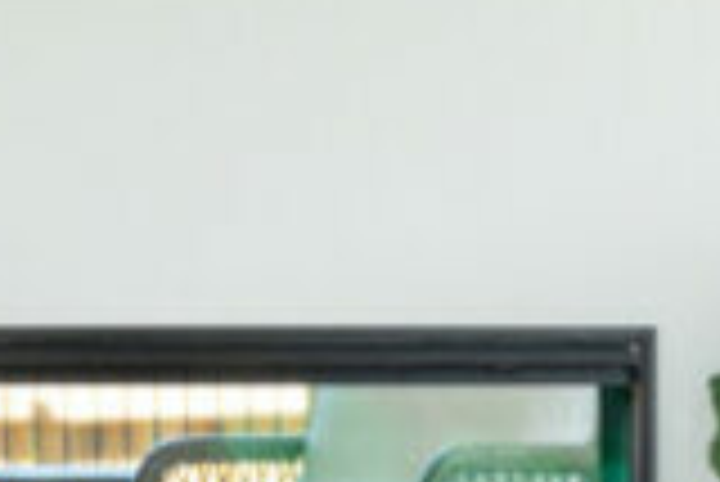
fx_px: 3803
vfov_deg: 7.2
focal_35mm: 190
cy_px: 236
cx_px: 225
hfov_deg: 10.8
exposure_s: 1/50
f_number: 8
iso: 250
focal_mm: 34
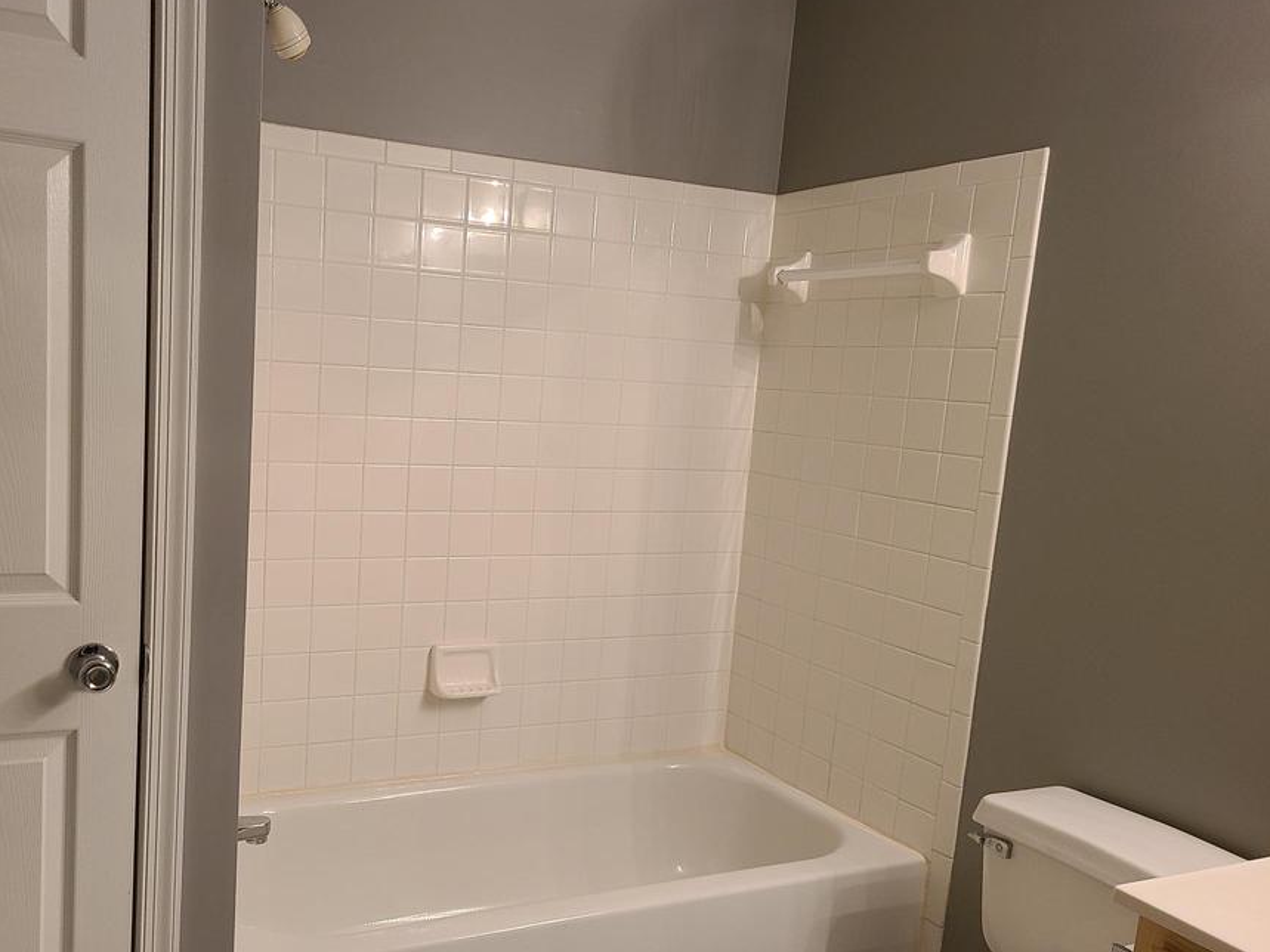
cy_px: 528
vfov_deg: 45.4
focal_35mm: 31
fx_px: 1137
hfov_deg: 58.0
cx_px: 517
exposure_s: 1/60
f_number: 1.8
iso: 200
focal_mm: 5.4
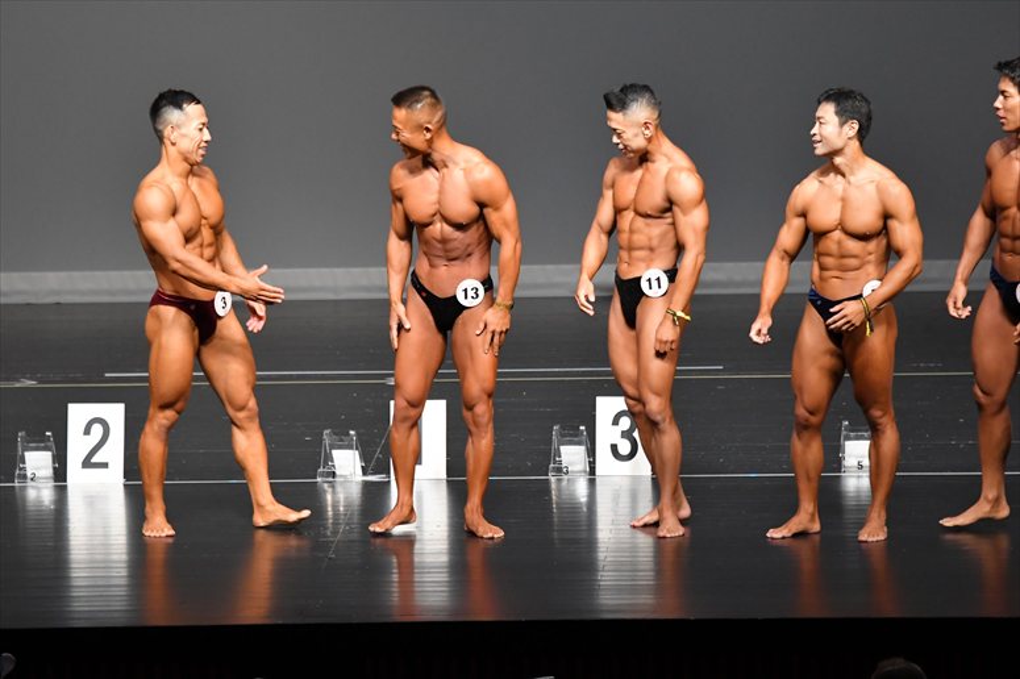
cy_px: 340
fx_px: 7222
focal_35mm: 255
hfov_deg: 8.1
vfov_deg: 5.4
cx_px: 510
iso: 4000
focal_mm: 170
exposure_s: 1/400
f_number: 5.6
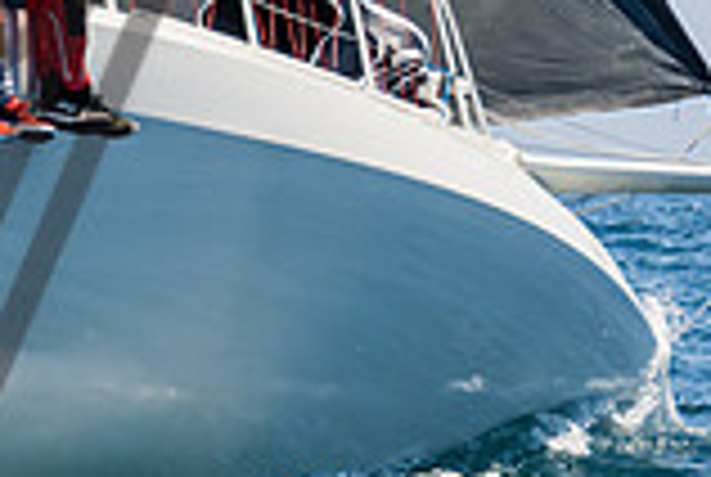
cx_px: -392
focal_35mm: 701
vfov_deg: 2.0
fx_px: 13871
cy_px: -7
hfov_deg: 2.9
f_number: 8
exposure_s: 1/1600
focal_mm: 185
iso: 500
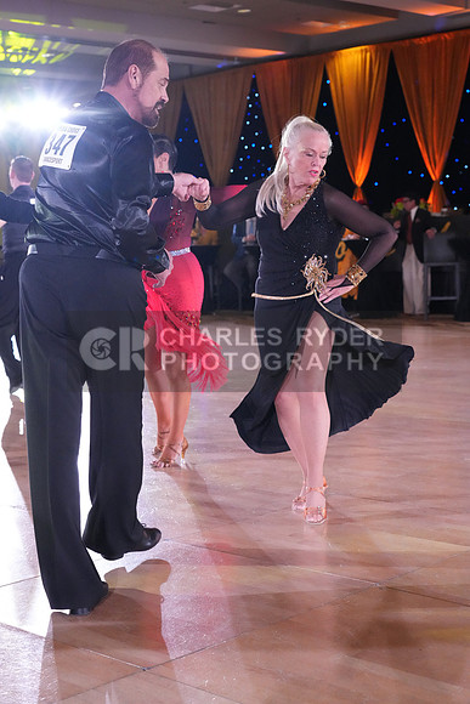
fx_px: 1155
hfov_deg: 23.0
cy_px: 352
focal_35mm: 59
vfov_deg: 33.9
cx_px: 235
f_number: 5
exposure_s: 1/400
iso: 8000
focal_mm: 59
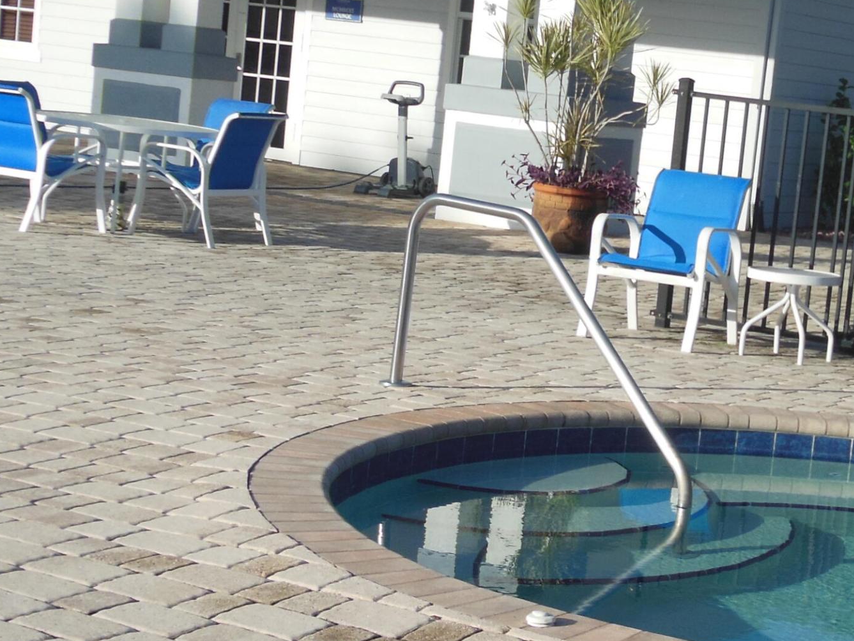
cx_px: 769
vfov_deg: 17.6
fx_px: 2073
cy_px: 293
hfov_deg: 22.7
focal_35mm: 84
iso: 125
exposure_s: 1/1000
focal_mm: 6.9
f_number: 4.1
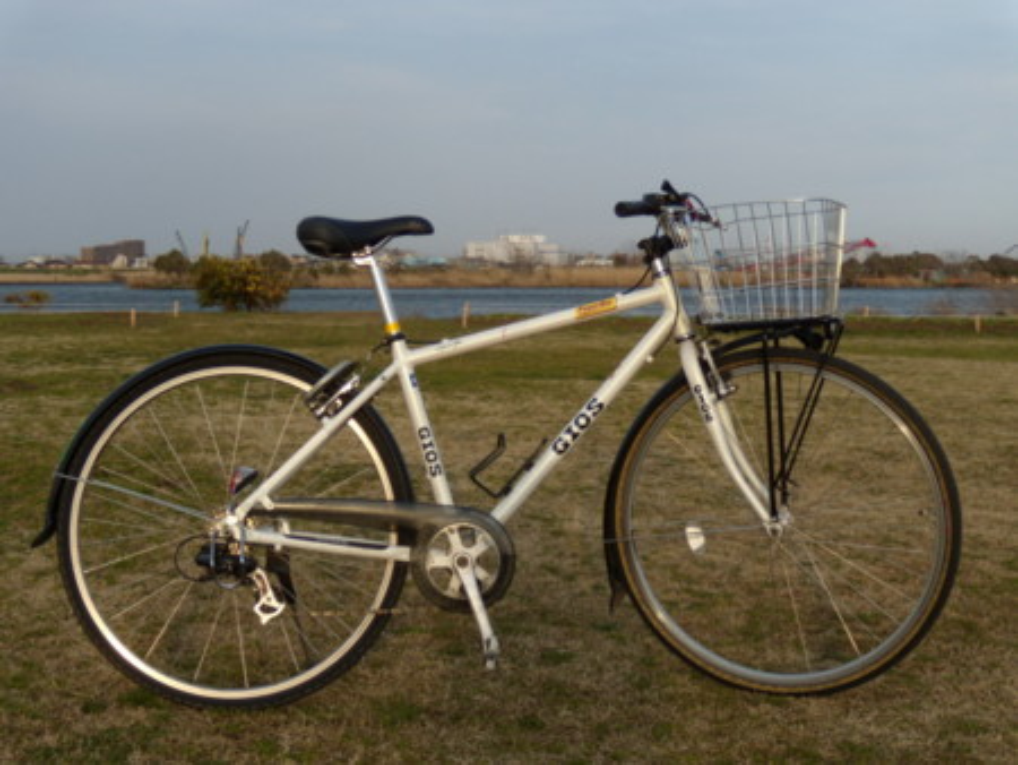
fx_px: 1236
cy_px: 382
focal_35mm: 42
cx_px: 509
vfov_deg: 34.4
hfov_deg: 44.8
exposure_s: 1/400
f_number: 3.7
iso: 80
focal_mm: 7.5
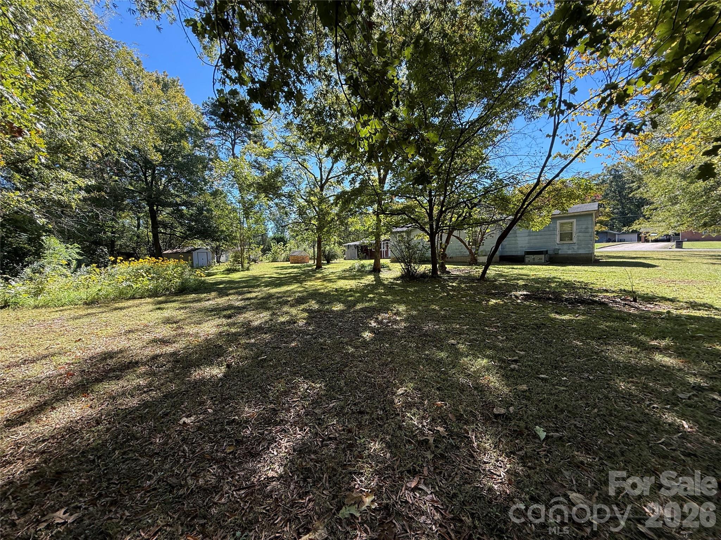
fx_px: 292
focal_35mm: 14
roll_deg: +2.0
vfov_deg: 85.7
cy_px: 270
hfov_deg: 102.1
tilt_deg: -1.4
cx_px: 360
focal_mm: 2.22
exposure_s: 1/301
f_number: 2.2
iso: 64
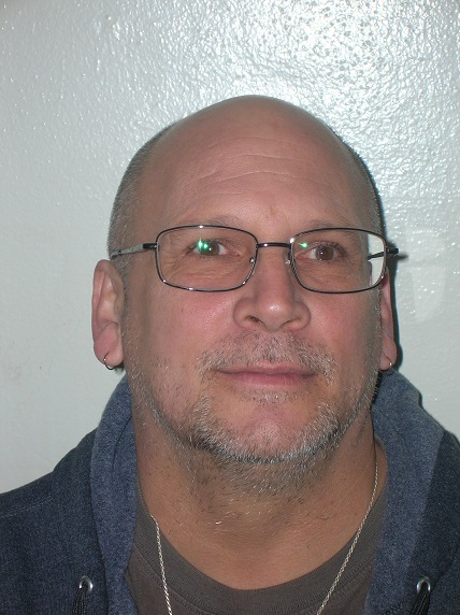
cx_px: 230
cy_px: 308
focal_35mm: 102
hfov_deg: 14.5
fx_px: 1810
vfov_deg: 19.3
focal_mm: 17.1
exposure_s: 1/60.1
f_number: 4.9
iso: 72
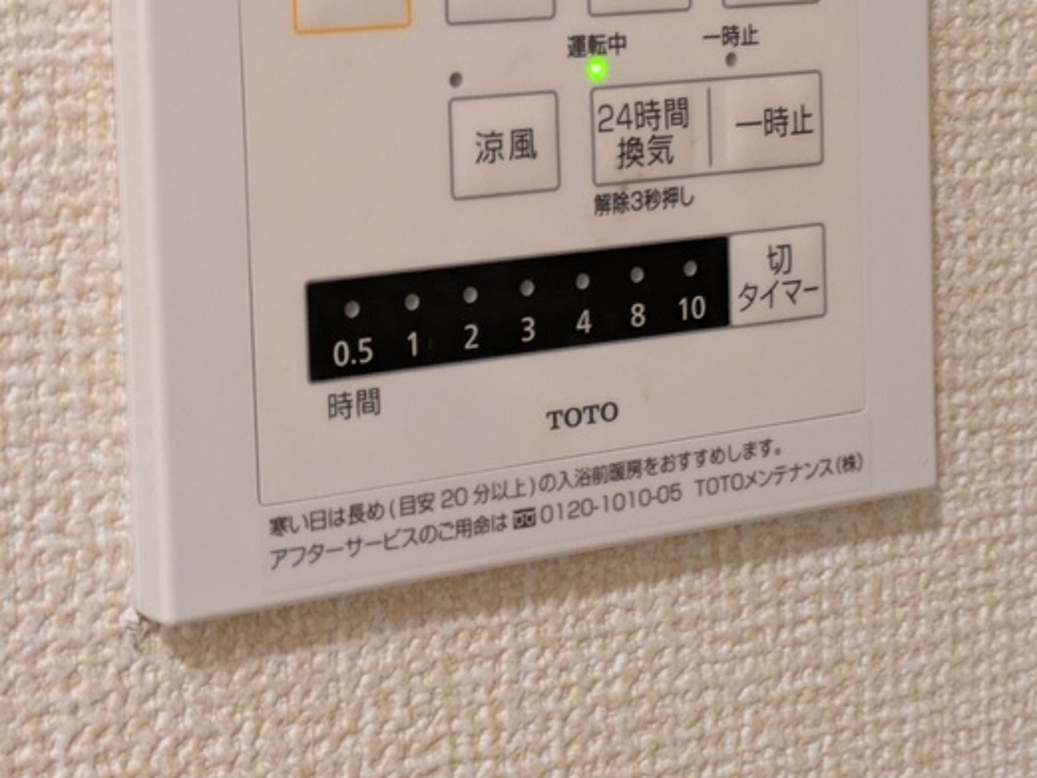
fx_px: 2817
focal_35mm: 94
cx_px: 565
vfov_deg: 15.6
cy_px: 121
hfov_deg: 20.9
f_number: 1.89
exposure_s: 1/40
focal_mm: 5.43
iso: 478
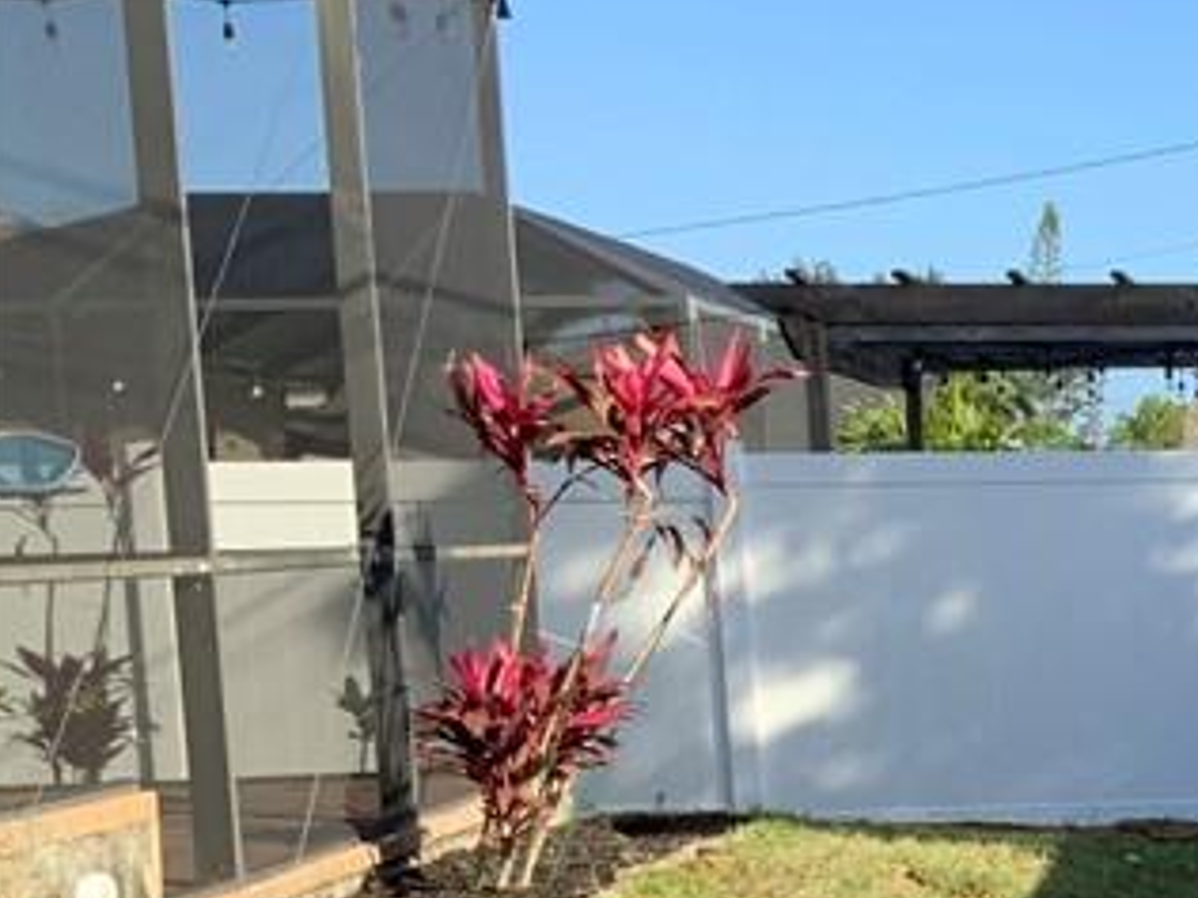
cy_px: 894
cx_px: 1922
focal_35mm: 94
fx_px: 3253
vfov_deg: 15.4
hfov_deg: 18.0
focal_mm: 3
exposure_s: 1/978
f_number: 1.8
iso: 16
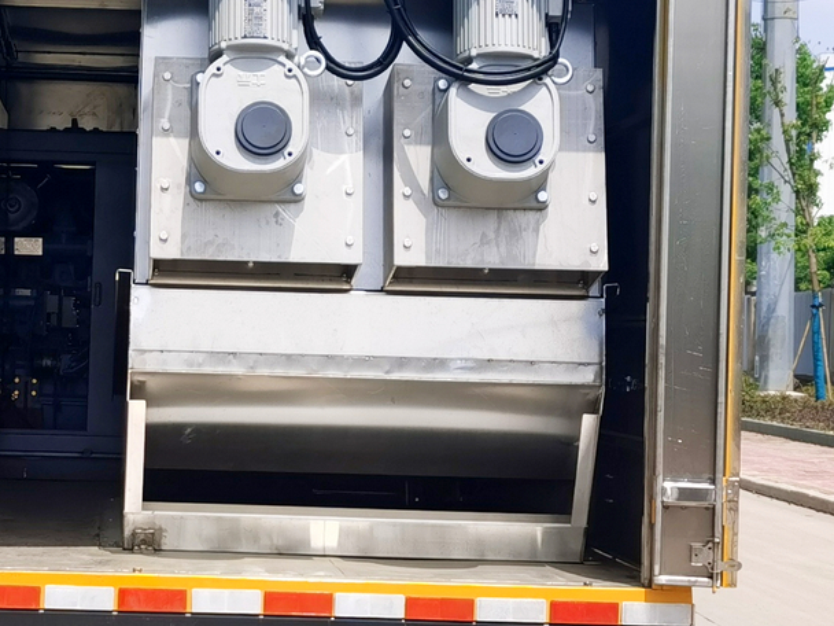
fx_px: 1903
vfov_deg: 18.6
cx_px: 199
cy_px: 236
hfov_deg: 24.4
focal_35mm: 79
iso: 50
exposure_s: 1/2882
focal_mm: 5.56
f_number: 1.6
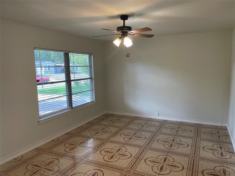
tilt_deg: -8.1
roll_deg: +1.6
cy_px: 88
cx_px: 118
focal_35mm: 26
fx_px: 177
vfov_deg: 53.1
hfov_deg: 67.3
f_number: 1.6
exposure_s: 1/120
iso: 100
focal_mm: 4.2
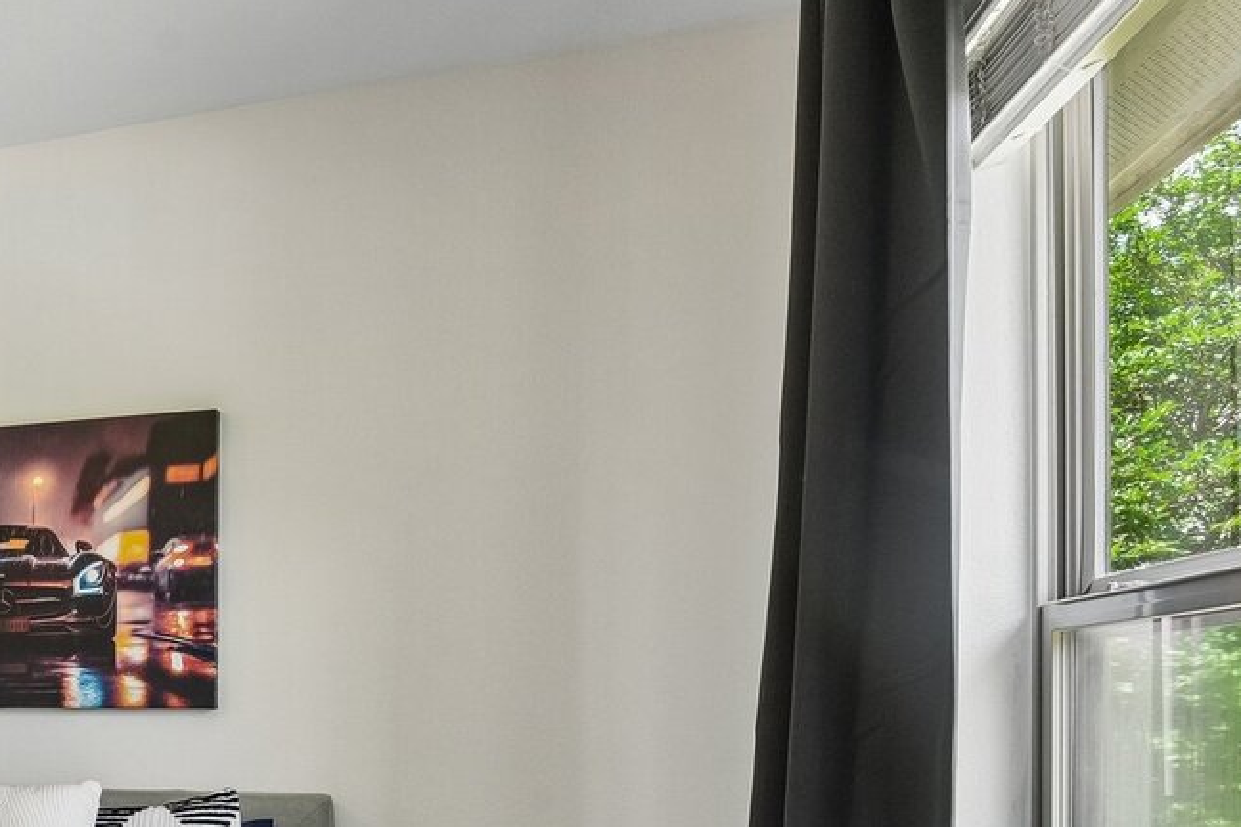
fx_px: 1379
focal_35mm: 40
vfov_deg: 32.1
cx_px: -216
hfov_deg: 37.7
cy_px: 716
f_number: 8
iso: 1400
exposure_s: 1/15
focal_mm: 16
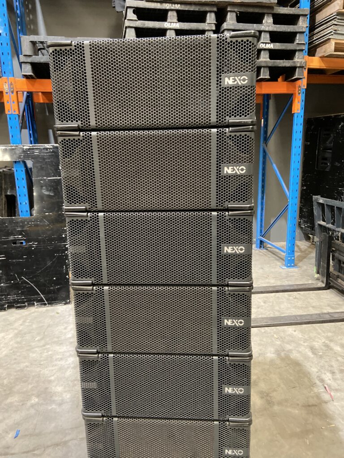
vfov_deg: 67.3
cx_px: 172
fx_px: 345
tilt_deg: -12.2
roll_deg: +1.0
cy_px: 229
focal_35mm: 26
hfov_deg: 53.1
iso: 640
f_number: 1.8
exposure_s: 1/34
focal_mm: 4.25
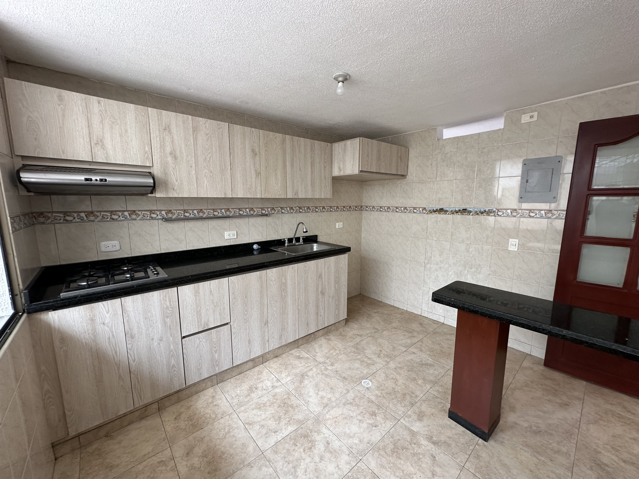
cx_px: 320
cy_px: 240
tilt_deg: -8.0
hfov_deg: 102.1
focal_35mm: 14
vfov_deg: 85.7
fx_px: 258
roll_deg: -0.2
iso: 125
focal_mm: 2.22
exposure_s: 1/99
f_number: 2.2
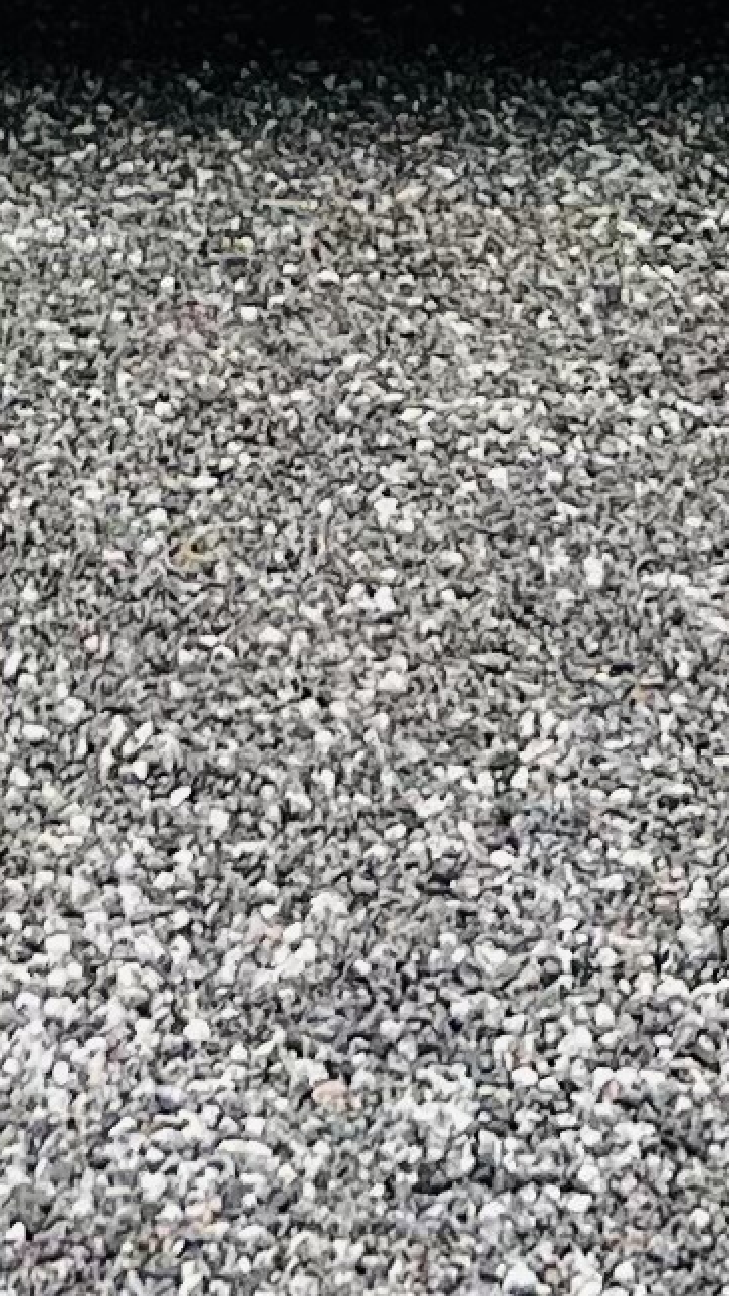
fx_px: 6080
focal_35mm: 177
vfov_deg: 10.4
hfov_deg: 6.8
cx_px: 58
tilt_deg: -3.0
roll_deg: +0.3
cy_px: -1917
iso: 50
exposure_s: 1/381
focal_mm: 5.7
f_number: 1.5
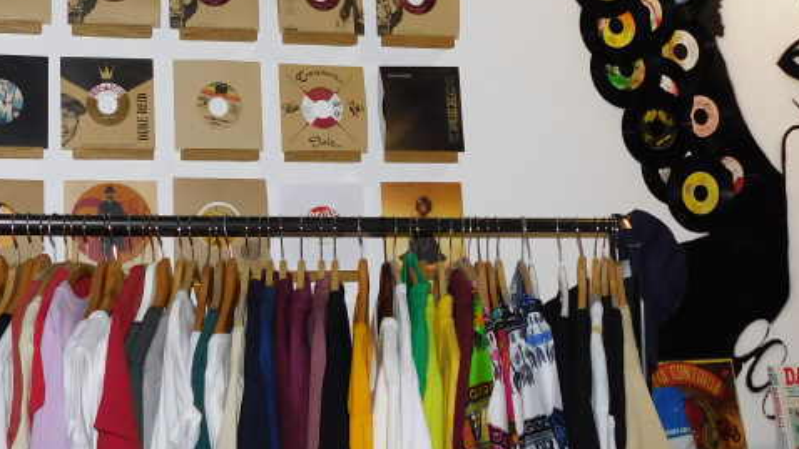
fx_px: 1208
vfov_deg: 21.0
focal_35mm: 57
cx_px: 237
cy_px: 132
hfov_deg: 36.1
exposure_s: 1/30
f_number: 3.1
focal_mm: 4.5
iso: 200
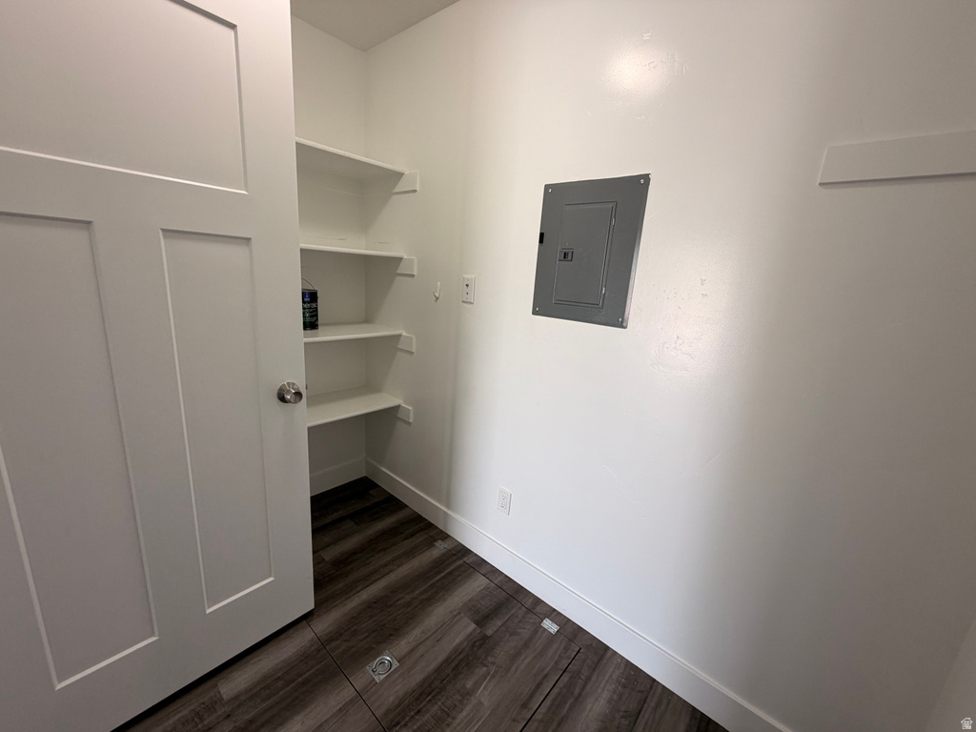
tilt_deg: -12.4
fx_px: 395
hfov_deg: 102.1
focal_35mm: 14
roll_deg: -3.9
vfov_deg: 85.7
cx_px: 488
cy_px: 366
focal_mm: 2.22
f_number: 2.2
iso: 125
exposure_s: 1/121
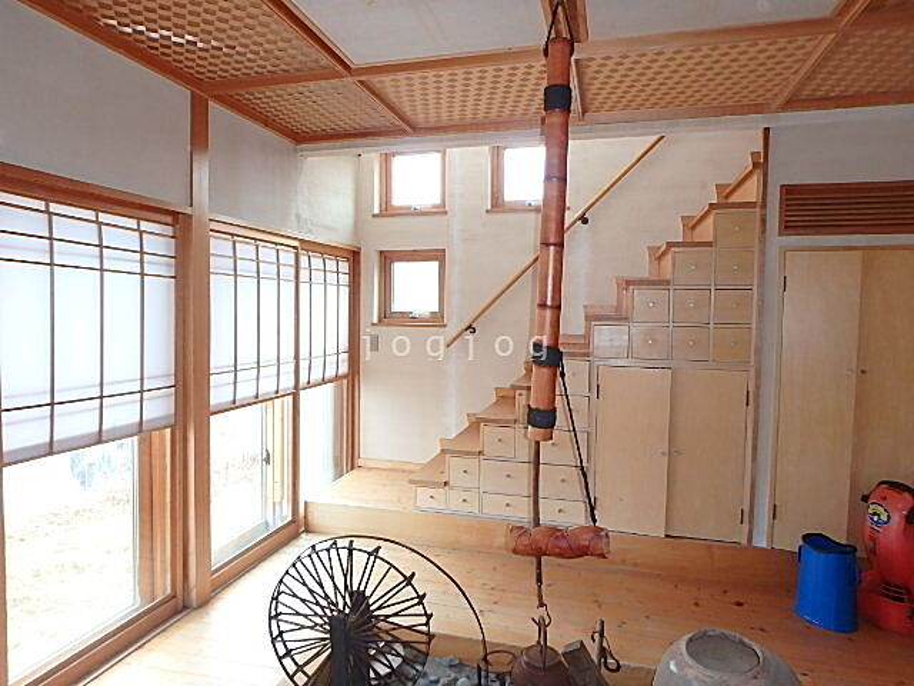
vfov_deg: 63.4
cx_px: 457
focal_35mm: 21
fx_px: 554
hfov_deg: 79.0
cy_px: 343
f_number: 3.5
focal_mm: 3.7
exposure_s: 1/30
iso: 320
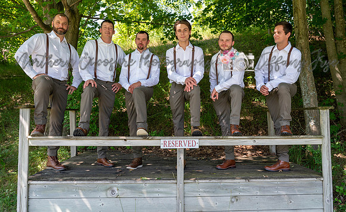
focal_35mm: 32
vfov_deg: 38.6
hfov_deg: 59.5
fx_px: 302
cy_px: 91
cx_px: 181
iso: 280
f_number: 4
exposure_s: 1/250
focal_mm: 25.5
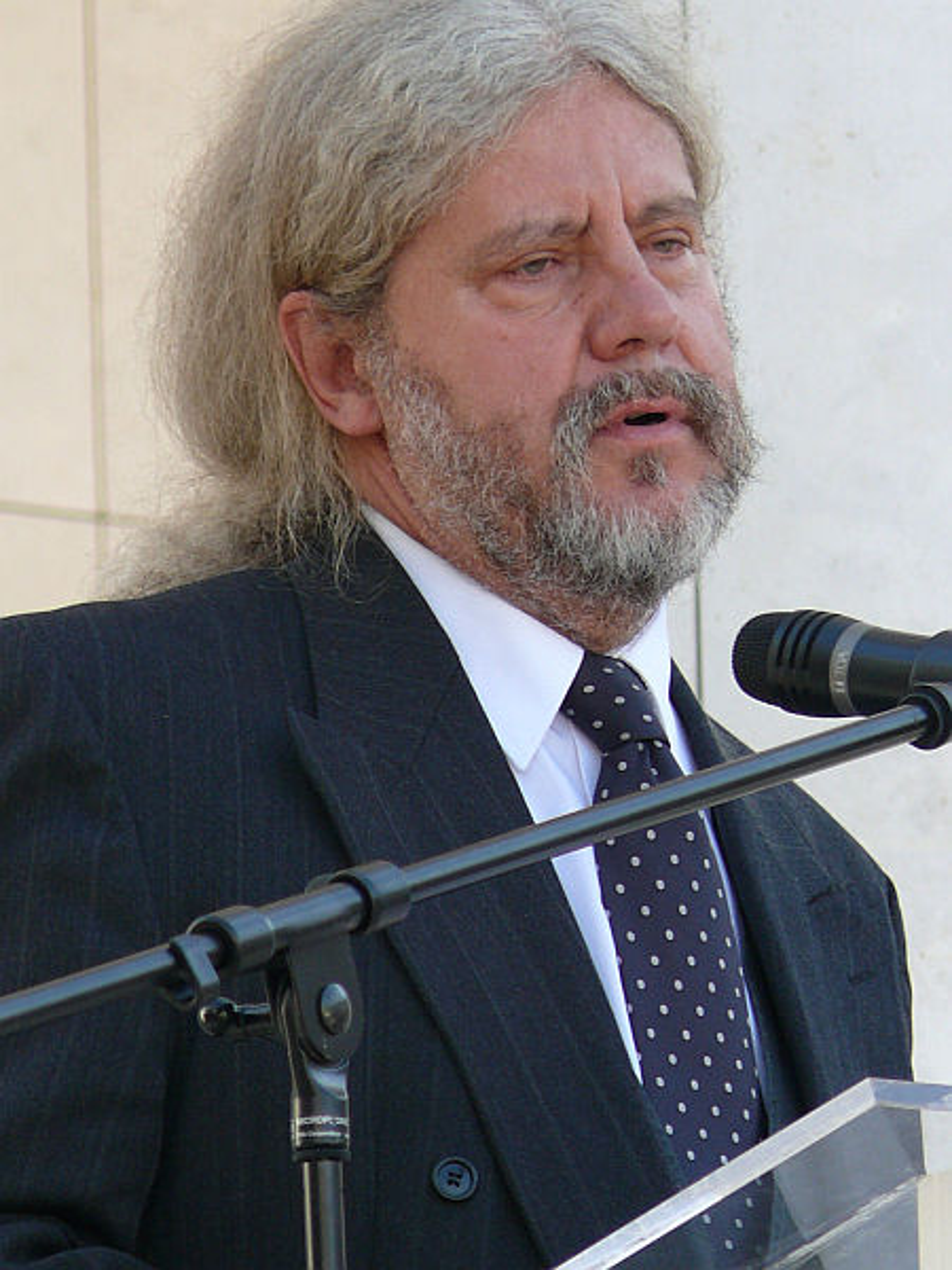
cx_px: 476
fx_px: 18151
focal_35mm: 495
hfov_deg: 3.0
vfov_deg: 4.0
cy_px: 635
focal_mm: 58.7
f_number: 4
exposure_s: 1/200
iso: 100
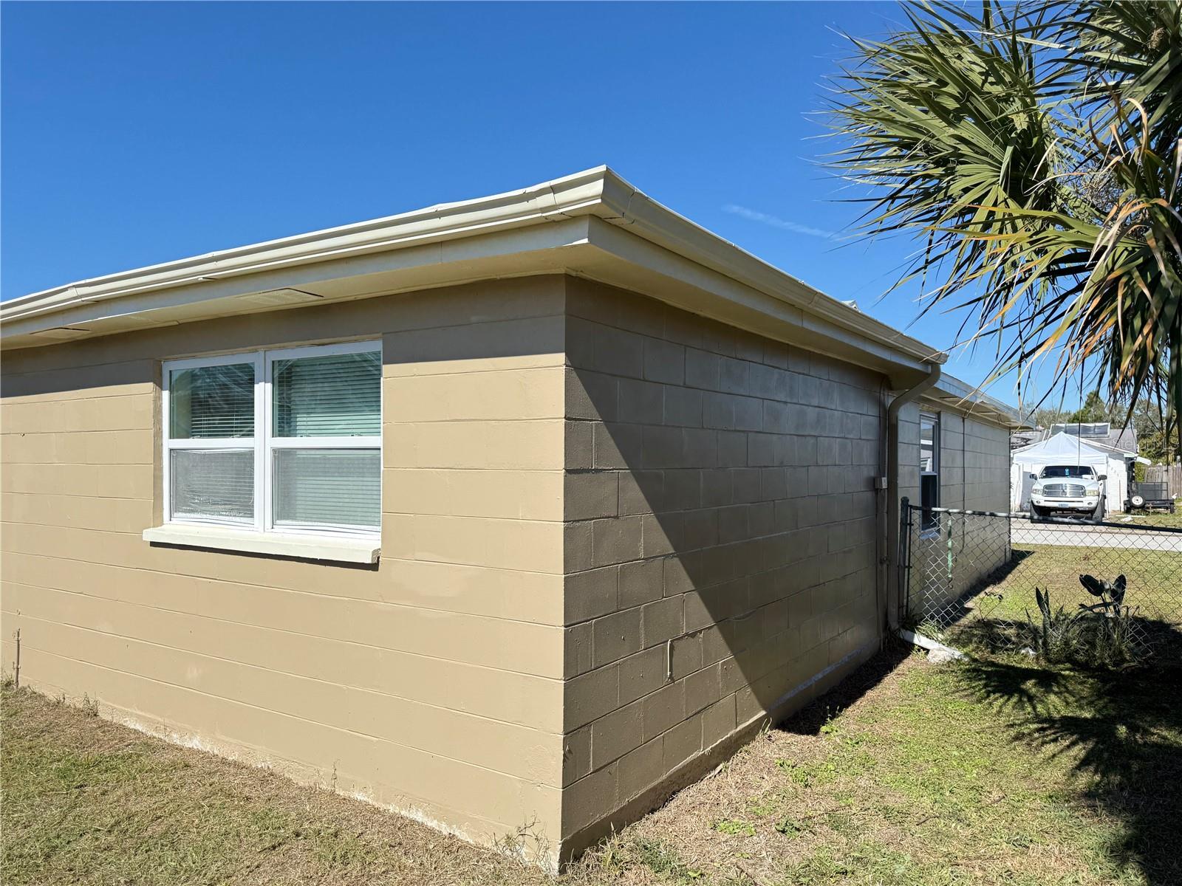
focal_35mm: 24
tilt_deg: +3.8
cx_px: 591
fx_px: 820
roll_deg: +0.3
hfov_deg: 71.6
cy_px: 443
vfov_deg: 56.8
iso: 80
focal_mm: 6.76
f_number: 1.78
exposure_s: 1/3279
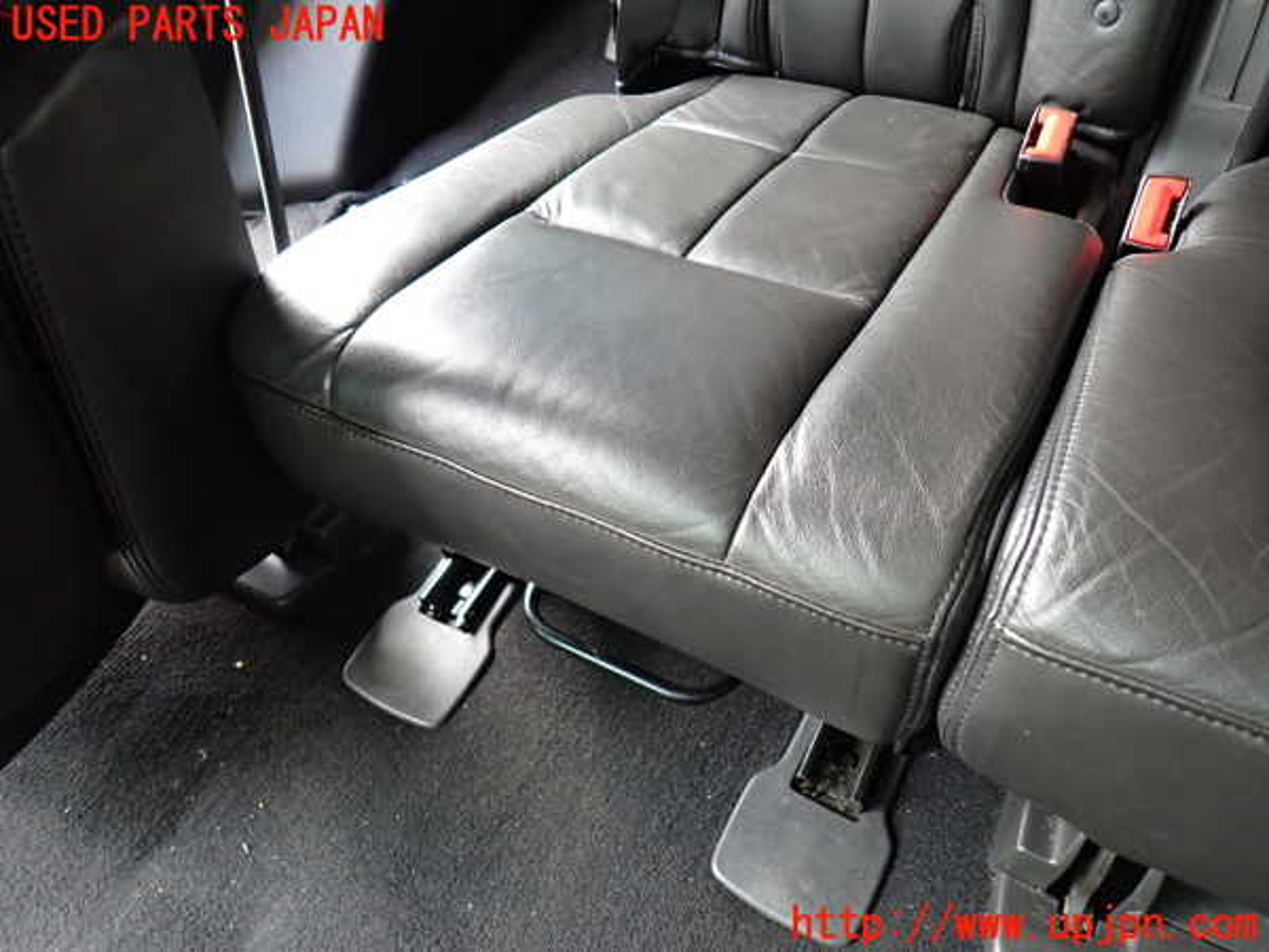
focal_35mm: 25
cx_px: 634
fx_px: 916
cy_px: 476
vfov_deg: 54.9
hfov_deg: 69.4
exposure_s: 1/30
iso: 250
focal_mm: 4.5
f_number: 2
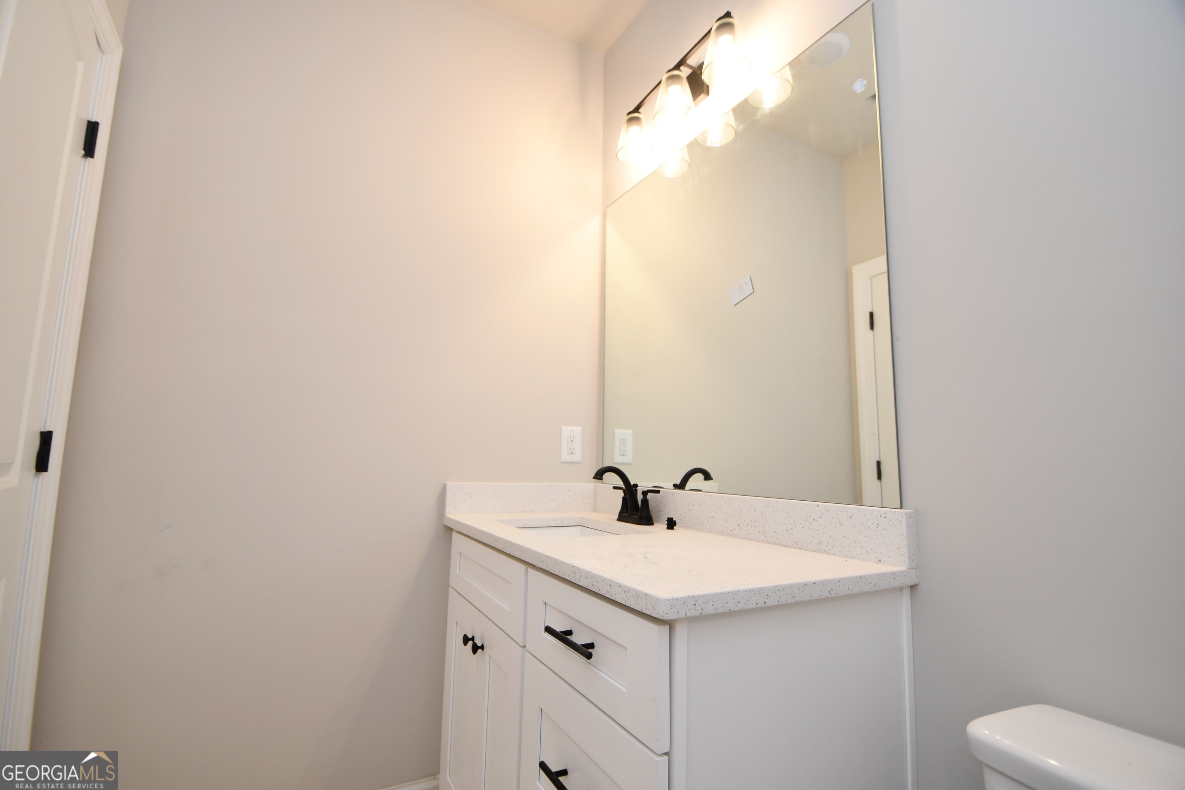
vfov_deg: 77.3
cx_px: 592
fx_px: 494
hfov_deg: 100.4
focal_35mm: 15
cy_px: 395
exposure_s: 1/60
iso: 280
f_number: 4
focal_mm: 10
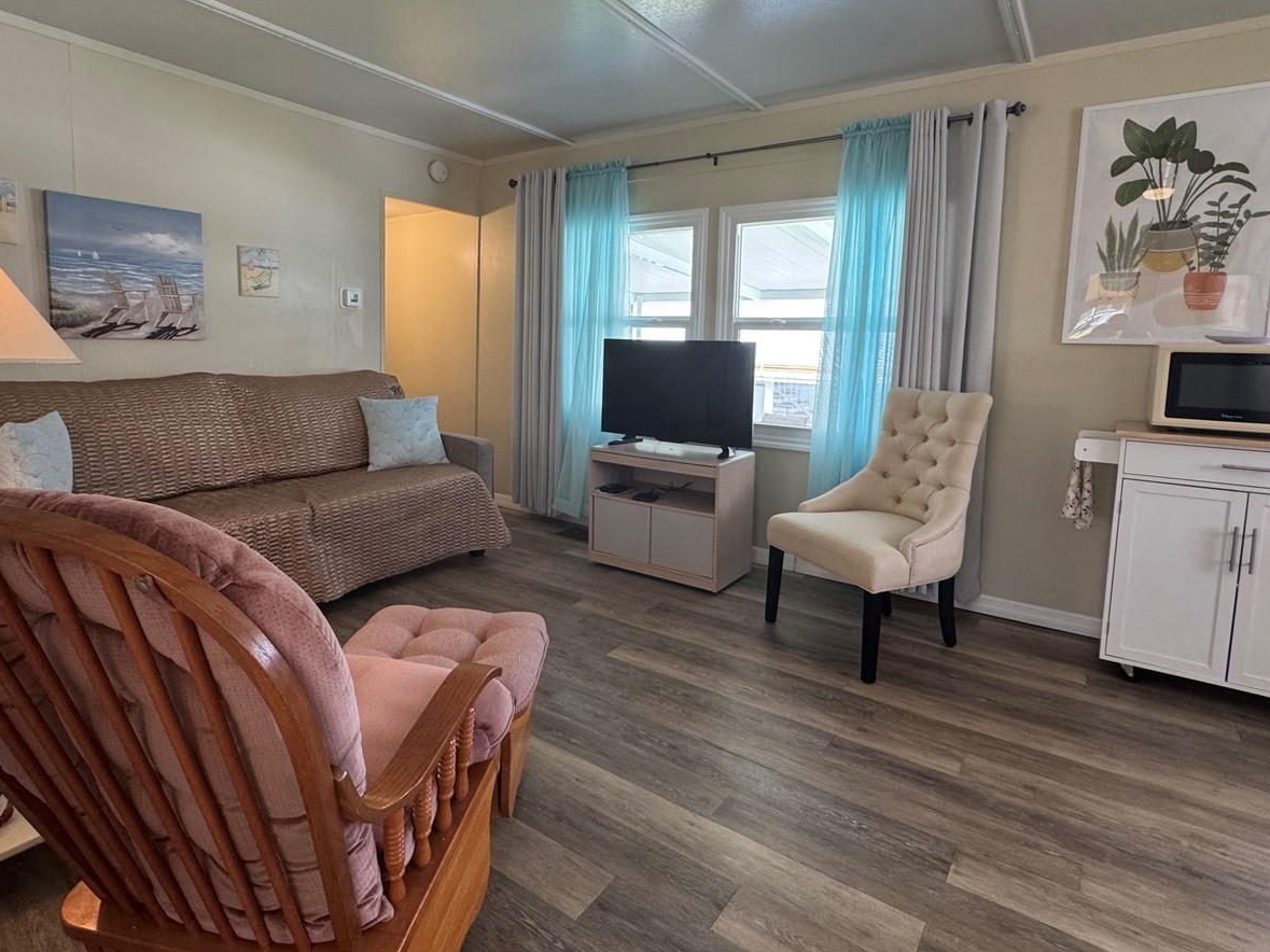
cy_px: 411
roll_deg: -1.8
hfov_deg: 84.6
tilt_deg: -5.9
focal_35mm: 19
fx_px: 697
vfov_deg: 68.4
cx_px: 609
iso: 250
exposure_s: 1/120
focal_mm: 2.22
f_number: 2.2
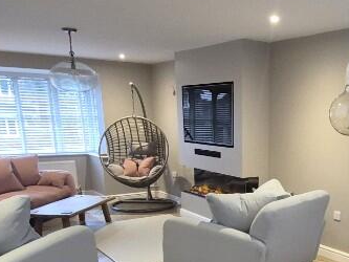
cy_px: 252
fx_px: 403
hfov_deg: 44.0
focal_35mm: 40
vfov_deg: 33.4
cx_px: 290
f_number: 2.2
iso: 640
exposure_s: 1/50
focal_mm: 1.74
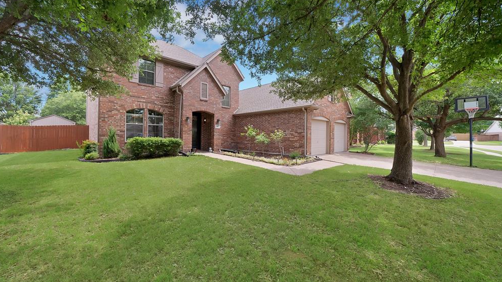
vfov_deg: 78.3
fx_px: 173
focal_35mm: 13
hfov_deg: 110.8
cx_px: 246
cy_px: 134
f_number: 9
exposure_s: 1/125
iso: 640
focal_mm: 12
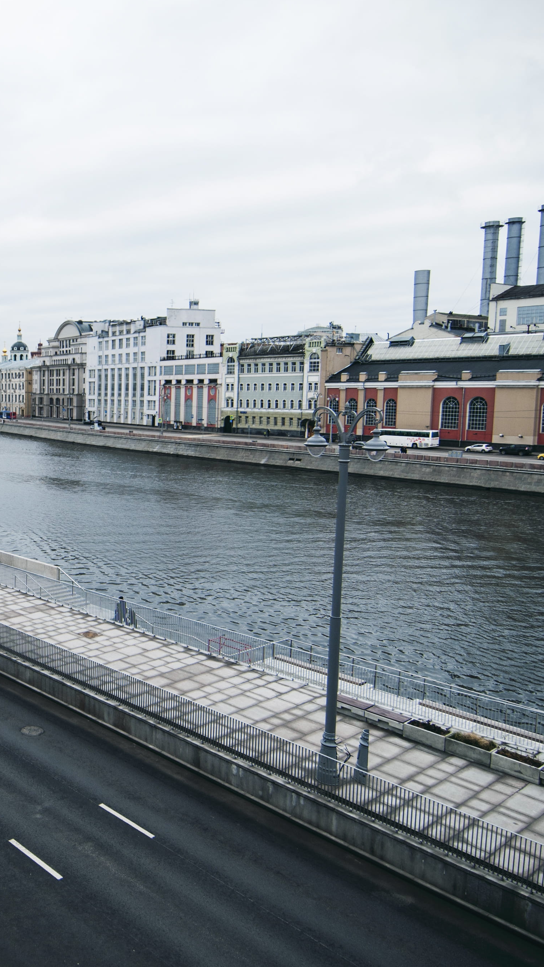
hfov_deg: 35.2
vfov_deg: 64.3
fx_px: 769
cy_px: 476
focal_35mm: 30
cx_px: -2
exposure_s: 1/200
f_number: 4
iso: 200
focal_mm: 12
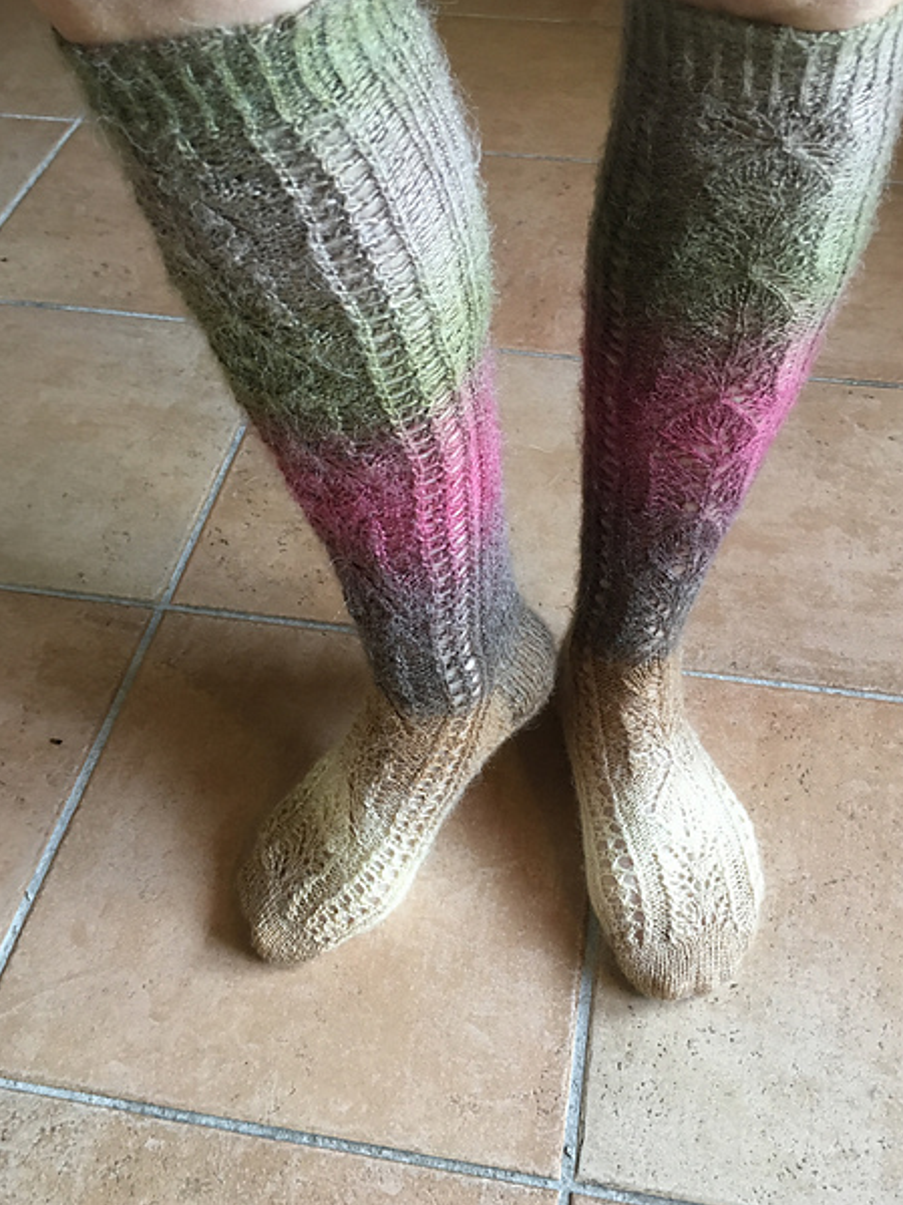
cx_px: 463
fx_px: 1079
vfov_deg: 58.4
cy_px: 618
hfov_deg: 45.4
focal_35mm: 31
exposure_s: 1/33
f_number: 2.2
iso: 160
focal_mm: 4.15
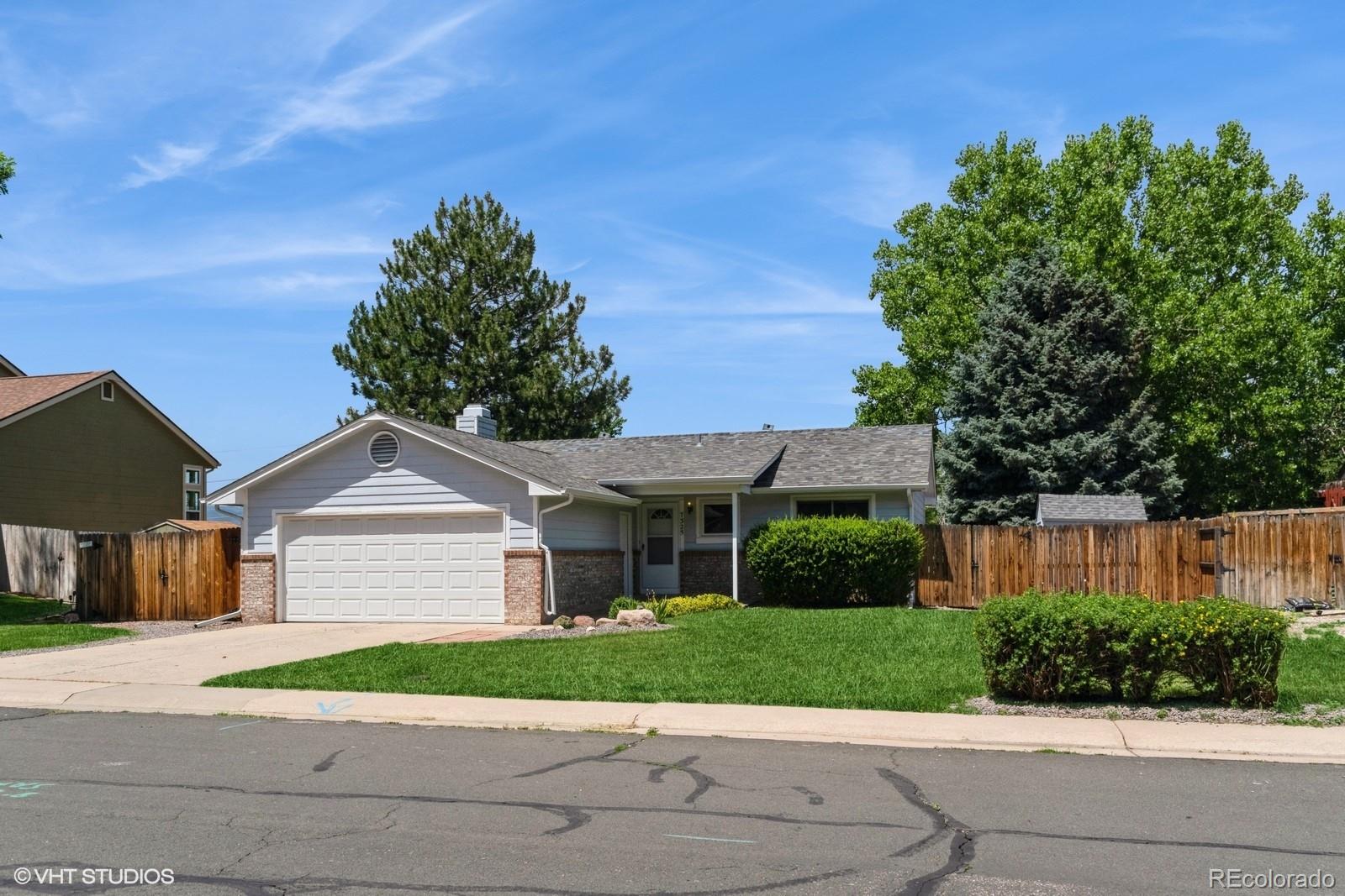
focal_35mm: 28
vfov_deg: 46.4
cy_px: 448
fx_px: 1046
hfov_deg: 65.5
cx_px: 672
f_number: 8
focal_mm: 28
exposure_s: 1/3000
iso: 400
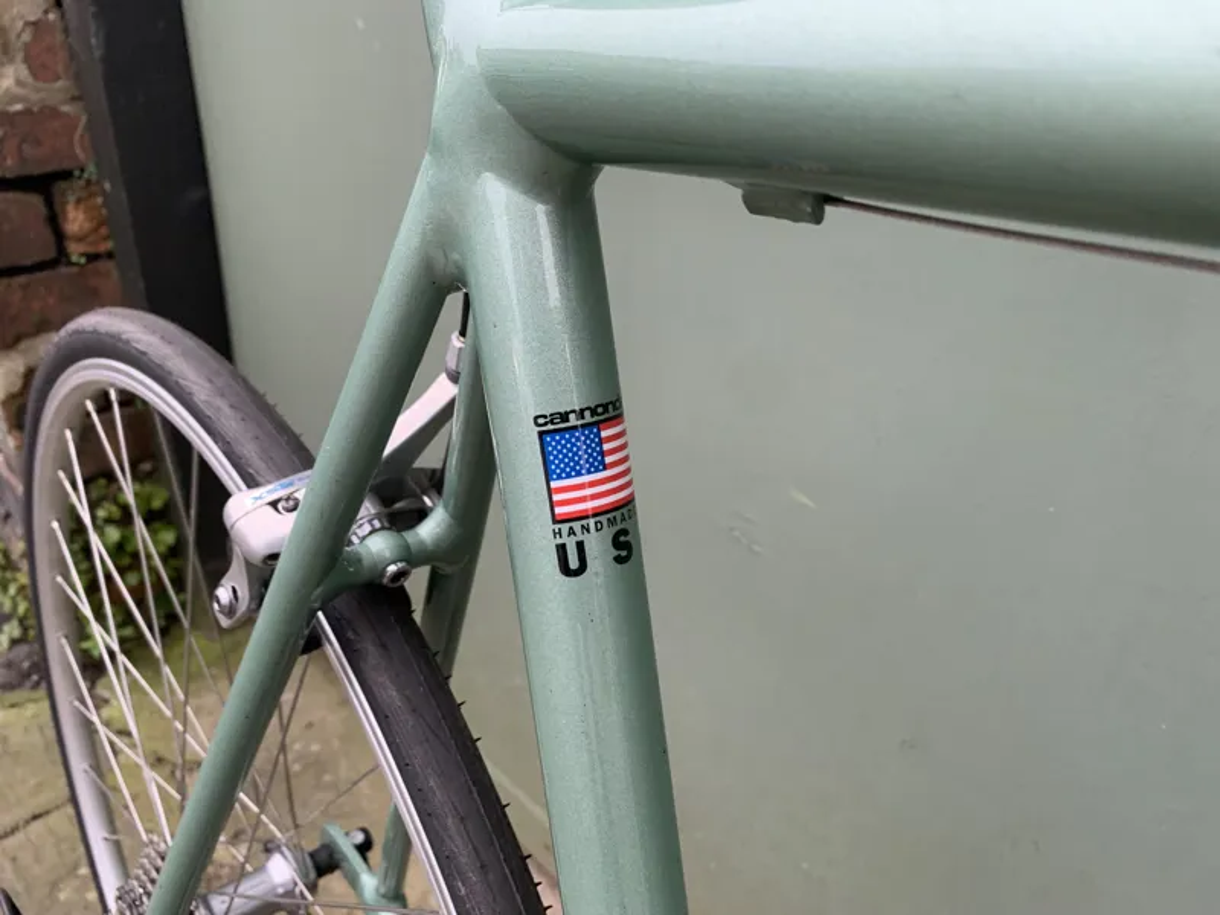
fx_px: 916
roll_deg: -1.6
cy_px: 458
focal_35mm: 26
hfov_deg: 67.3
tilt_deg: -26.8
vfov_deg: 53.1
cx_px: 610
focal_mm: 4.25
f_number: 1.8
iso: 160
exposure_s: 1/60
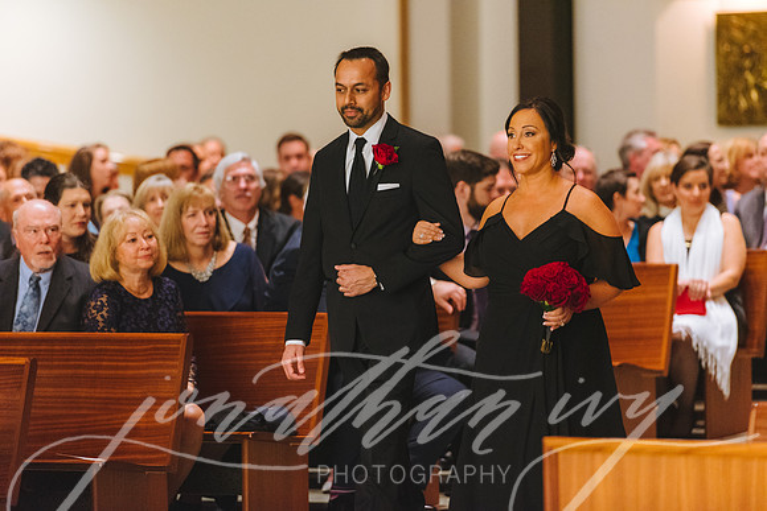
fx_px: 4262
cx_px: 384
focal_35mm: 200
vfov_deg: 6.9
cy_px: 256
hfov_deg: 10.3
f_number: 2.8
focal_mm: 200
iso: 6400
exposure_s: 1/100
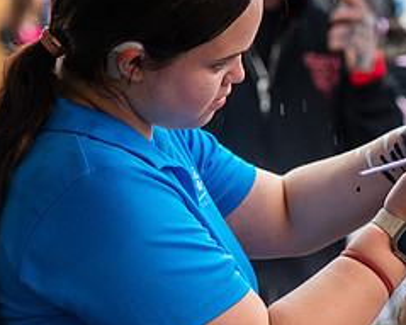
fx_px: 2739
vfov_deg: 6.8
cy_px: 182
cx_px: 392
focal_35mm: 228
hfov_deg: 8.4
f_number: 4
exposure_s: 1/250
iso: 2500
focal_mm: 100
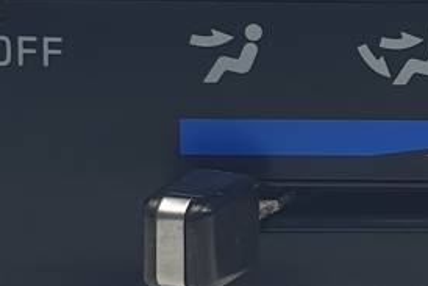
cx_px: 436
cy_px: 41
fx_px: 1689
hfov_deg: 14.2
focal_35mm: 142
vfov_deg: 9.6
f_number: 2.4
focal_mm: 4.3
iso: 50
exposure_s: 1/211
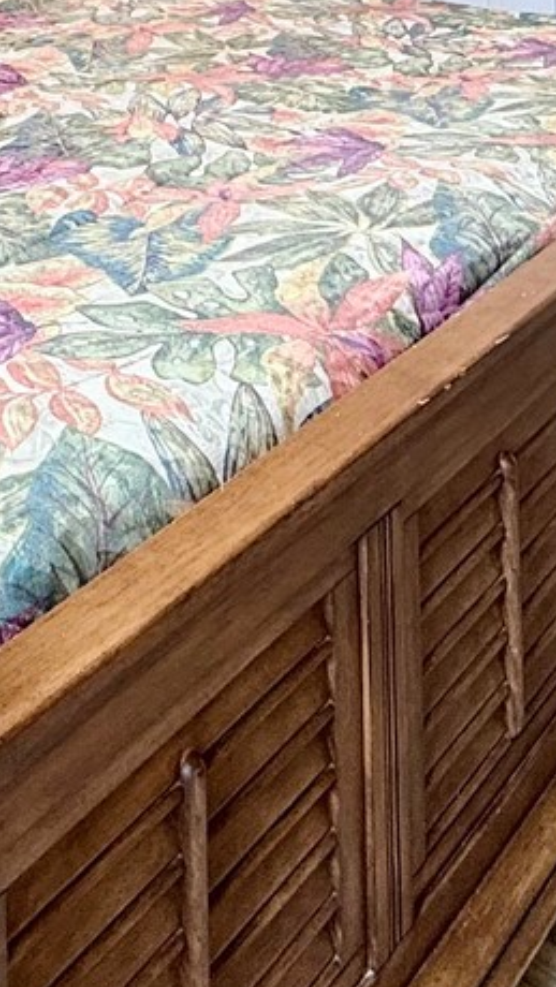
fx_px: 1388
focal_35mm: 53
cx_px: 135
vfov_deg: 31.1
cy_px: -272
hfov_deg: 22.4
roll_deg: +1.0
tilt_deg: +0.4
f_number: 2.2
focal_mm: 2.22
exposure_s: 1/120
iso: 125
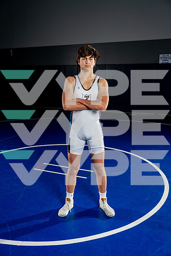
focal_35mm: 34
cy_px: 128
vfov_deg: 55.8
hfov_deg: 38.9
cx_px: 86
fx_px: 242
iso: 125
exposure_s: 1/250
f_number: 4
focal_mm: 34
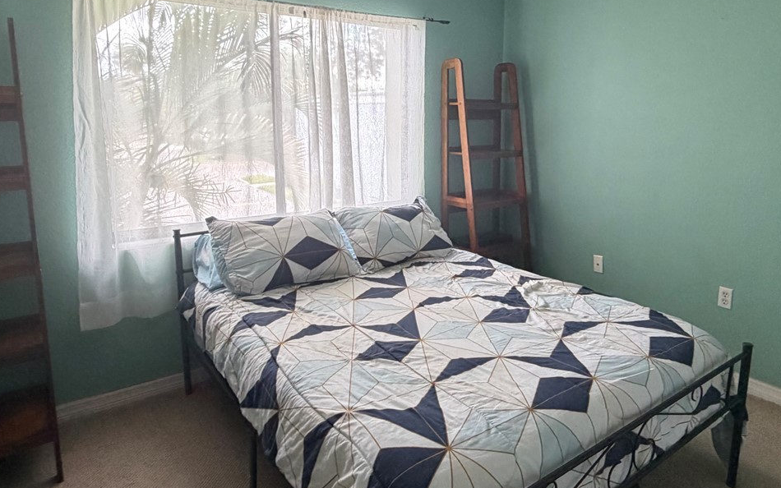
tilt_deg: -8.4
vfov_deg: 48.9
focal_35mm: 25
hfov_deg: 72.3
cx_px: 435
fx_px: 532
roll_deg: +0.0
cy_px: 191
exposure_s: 1/98
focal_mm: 2.22
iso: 320
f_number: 2.2
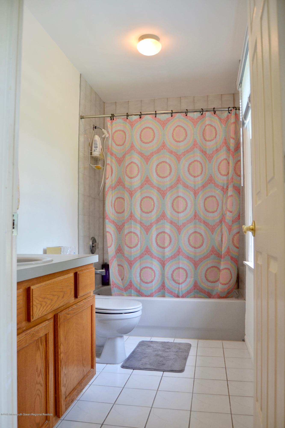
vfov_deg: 67.4
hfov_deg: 47.9
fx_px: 321
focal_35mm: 27
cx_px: 142
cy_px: 214
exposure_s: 1/80
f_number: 4.5
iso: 400
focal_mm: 18
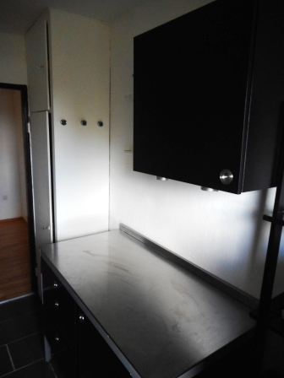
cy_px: 189
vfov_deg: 69.4
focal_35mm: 25
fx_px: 273
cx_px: 142
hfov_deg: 54.9
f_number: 3.7
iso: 320
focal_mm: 4.5
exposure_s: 1/30
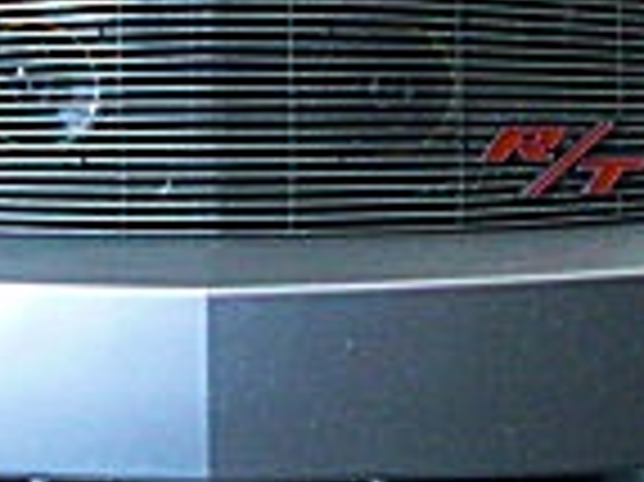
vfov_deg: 9.2
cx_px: 203
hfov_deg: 12.3
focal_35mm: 161
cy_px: 32
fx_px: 2993
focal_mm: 6.3
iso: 200
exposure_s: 1/100
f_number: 2.8
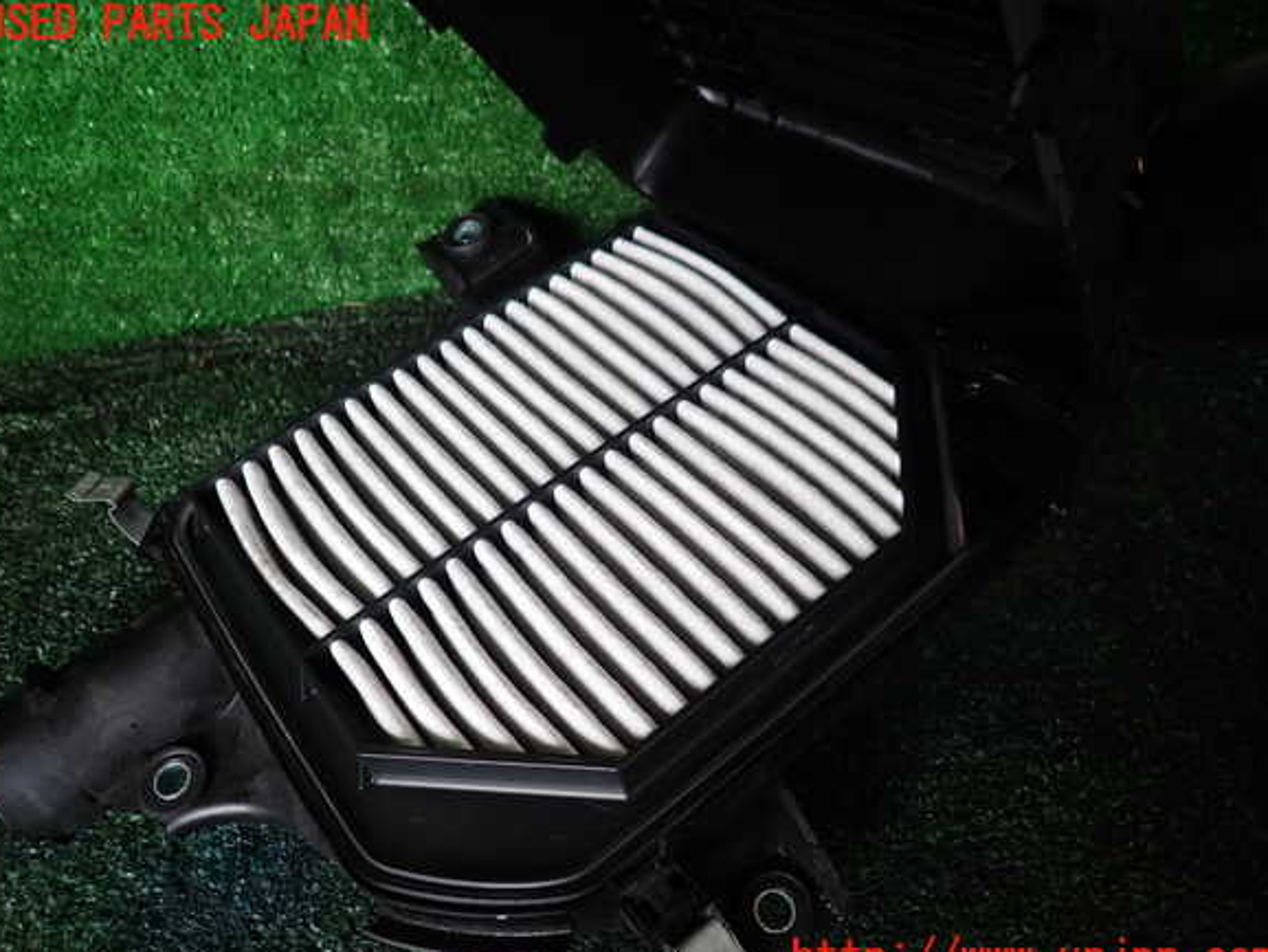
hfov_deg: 67.3
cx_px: 629
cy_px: 492
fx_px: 953
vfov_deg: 53.1
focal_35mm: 26
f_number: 2
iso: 100
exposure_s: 1/60
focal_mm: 4.5
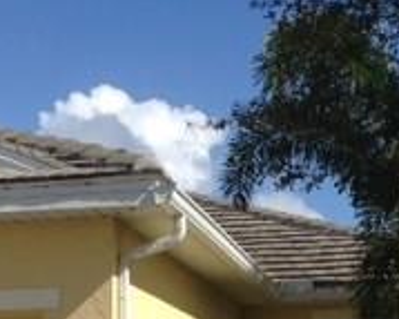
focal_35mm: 115
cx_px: 49
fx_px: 1357
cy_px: 462
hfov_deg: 16.5
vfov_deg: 12.8
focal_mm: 4.12
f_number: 2.4
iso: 50
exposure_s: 1/2169
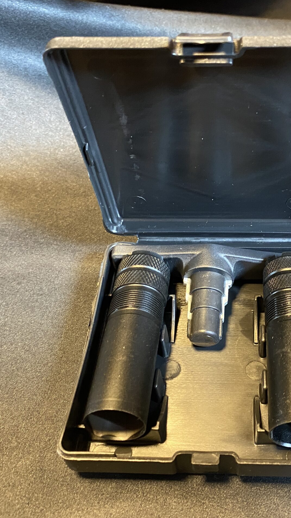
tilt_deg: -46.5
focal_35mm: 38
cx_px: 230
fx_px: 521
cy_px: 259
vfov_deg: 52.8
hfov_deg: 30.5
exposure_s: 1/43
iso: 500
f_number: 1.8
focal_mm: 4.25
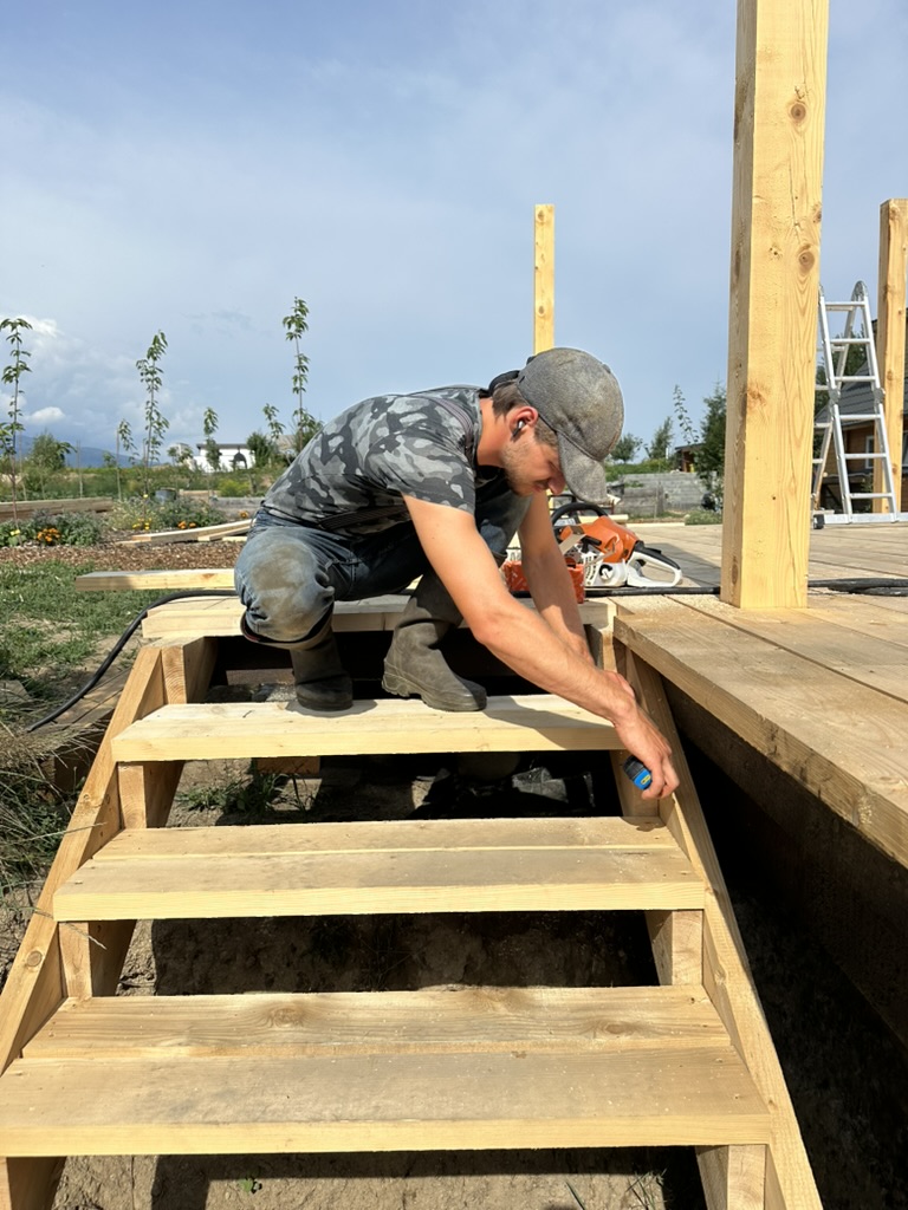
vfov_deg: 71.6
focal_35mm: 24
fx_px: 839
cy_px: 605
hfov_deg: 56.8
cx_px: 454
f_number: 1.78
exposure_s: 1/6623
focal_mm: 6.86
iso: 80
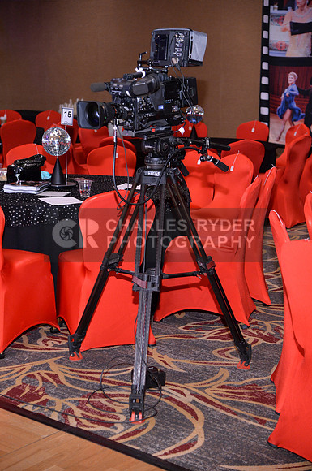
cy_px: 236
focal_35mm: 70
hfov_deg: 19.4
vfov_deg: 28.9
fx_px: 913
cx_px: 156
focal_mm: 70
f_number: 4
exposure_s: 1/250
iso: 1600
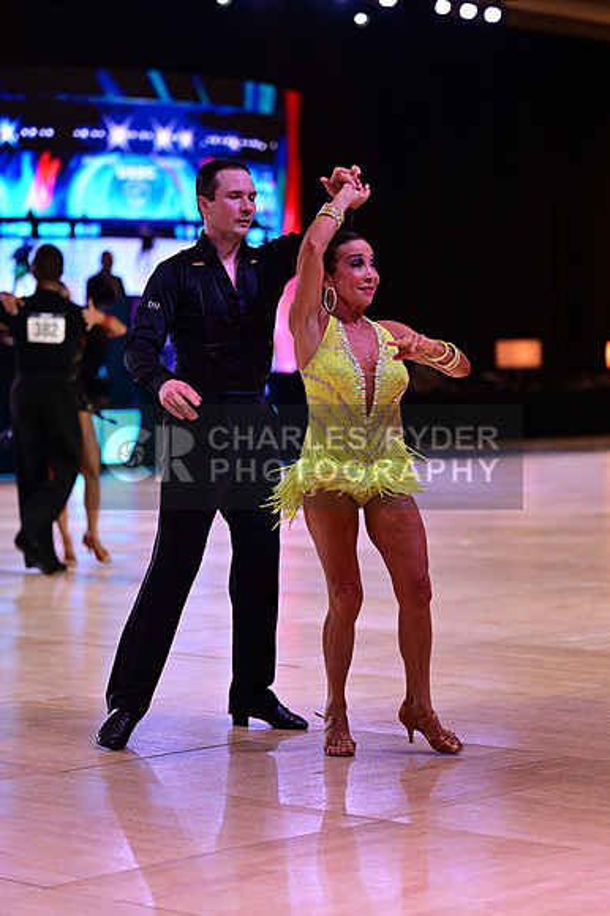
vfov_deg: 18.6
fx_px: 2799
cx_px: 305
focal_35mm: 110
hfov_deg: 12.4
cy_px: 458
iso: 1600
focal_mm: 110
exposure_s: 1/640
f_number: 2.8
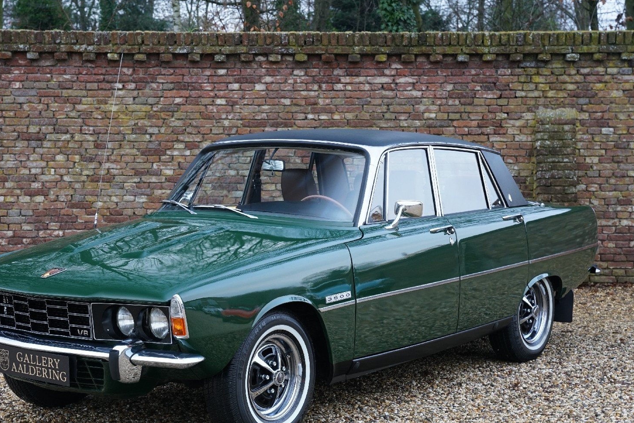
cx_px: 272
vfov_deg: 19.7
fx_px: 1214
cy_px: 265
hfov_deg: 29.2
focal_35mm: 69
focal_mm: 52.7
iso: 1000
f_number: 6.3
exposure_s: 1/60
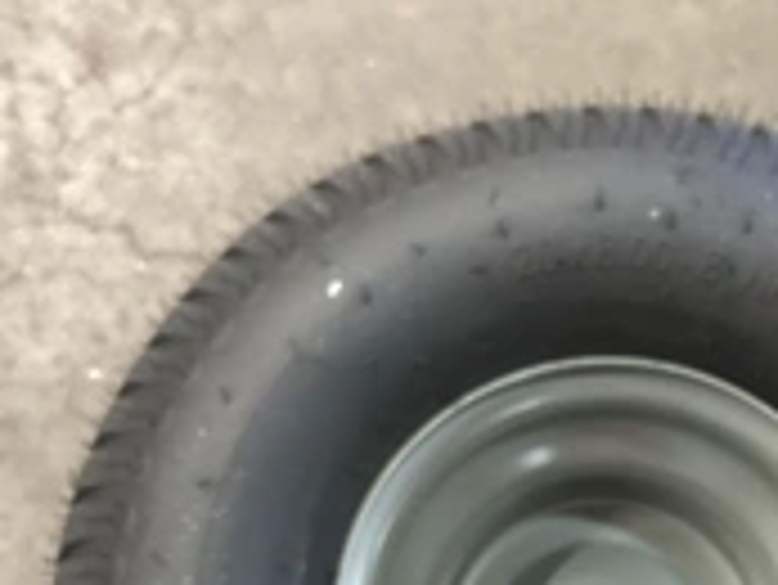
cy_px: 598
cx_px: 540
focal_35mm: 67
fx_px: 1507
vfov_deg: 21.1
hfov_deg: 28.7
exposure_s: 1/30
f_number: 1.8
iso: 250
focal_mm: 3
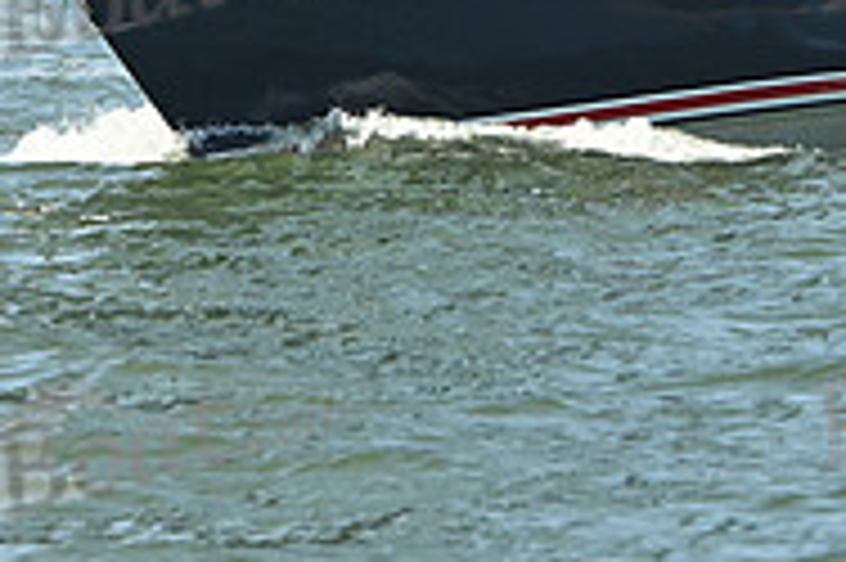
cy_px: -277
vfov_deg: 3.4
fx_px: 9439
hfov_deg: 5.1
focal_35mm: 402
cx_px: 585
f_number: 7.1
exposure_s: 1/1000
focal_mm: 130
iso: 320
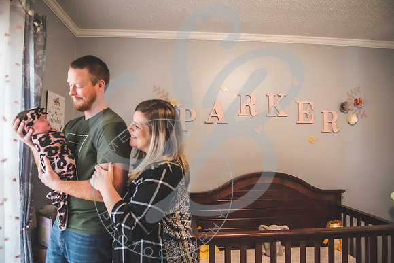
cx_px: 201
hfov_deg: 71.8
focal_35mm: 25
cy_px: 131
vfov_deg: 51.5
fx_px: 272
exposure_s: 1/250
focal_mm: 24
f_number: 2.8
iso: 2500
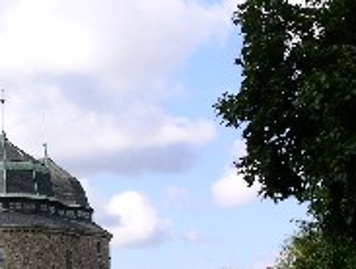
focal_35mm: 112
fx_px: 1154
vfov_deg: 13.2
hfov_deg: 17.0
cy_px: 242
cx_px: -32
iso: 50
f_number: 8
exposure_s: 1/112
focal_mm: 8.9
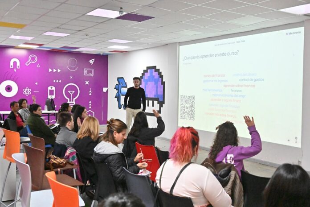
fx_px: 344
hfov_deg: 48.5
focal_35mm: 40
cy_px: 104
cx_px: 155
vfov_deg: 33.4
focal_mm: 40
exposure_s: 1/200
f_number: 6.3
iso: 12800
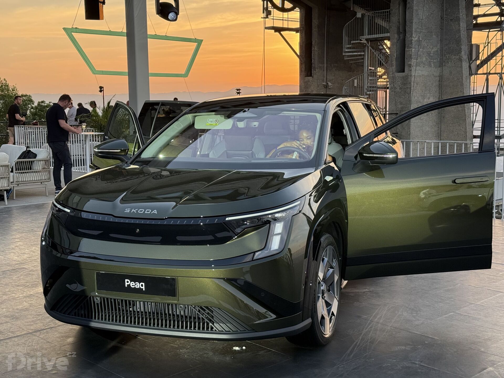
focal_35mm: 48
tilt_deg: -6.3
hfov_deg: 39.7
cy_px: 189
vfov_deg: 30.3
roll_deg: +0.6
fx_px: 699
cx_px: 252
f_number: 1.78
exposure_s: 1/260
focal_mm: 6.76
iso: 80
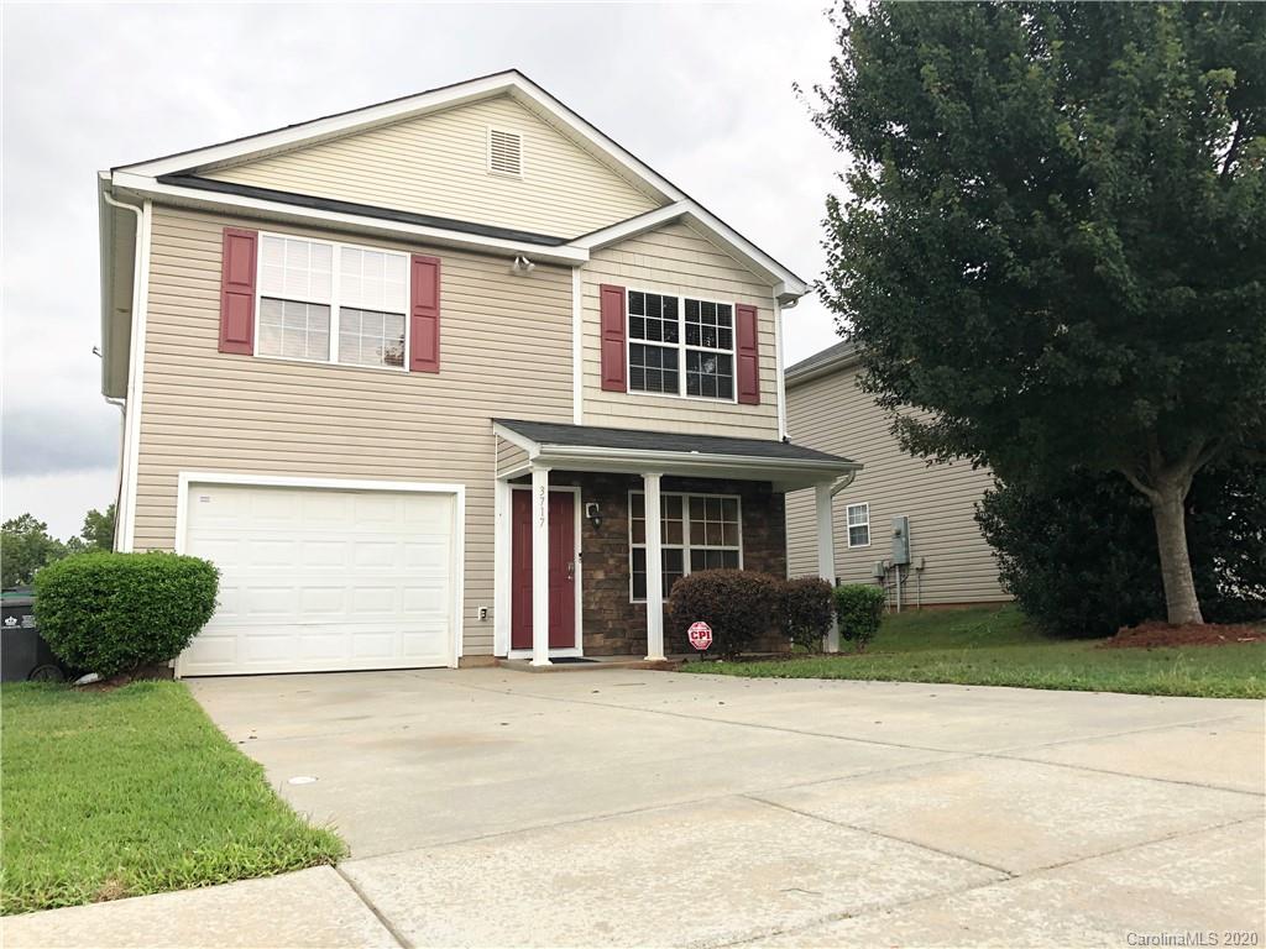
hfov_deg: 63.4
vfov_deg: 49.7
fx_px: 1024
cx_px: 633
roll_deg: +2.3
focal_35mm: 28
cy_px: 474
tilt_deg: +8.0
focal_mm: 4
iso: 50
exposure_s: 1/120
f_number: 1.8
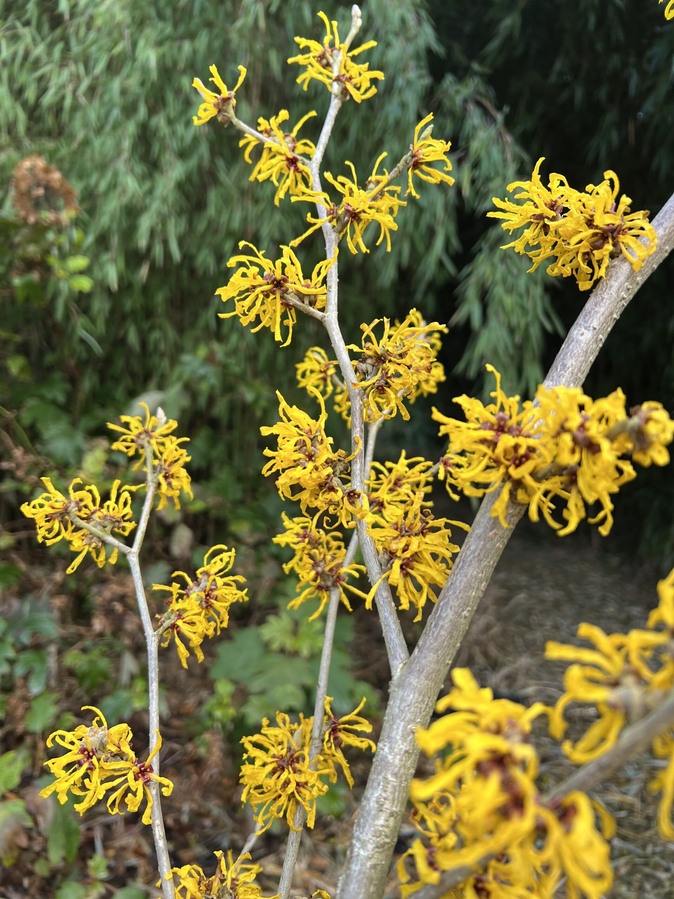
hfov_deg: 53.1
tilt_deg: -2.6
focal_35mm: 26
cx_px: 337
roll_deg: -2.6
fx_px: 675
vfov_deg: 67.3
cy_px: 450
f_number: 1.5
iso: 40
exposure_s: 1/153
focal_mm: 5.7
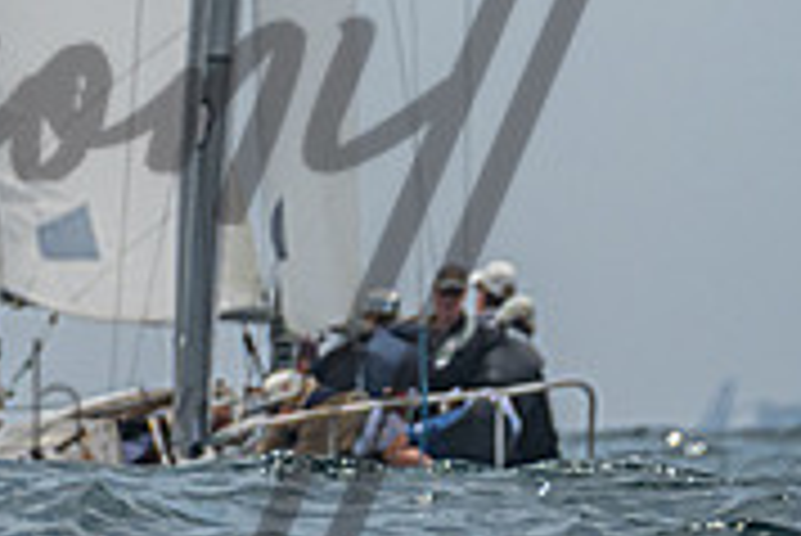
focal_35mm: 1692
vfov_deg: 0.8
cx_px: 189
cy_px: 88
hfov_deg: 1.2
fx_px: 37677
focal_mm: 400
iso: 500
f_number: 8
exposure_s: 1/4000
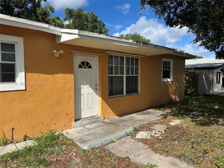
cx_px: 112
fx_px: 155
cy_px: 84
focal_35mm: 24
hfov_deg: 71.6
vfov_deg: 56.8
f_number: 1.78
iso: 80
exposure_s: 1/5263
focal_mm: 6.86
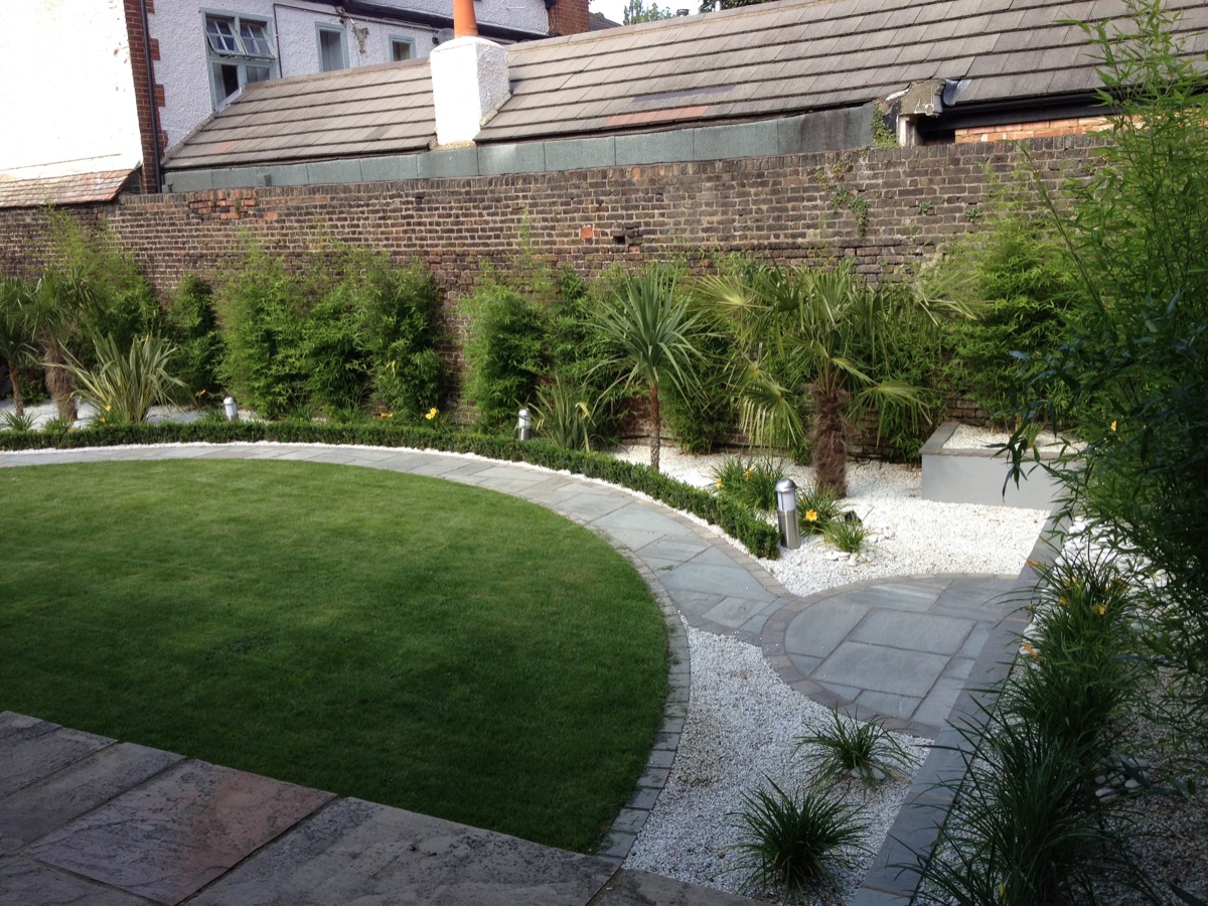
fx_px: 1221
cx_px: 604
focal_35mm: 35
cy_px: 453
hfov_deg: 52.6
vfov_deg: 40.7
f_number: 2.4
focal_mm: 4.28
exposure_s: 1/381
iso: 64
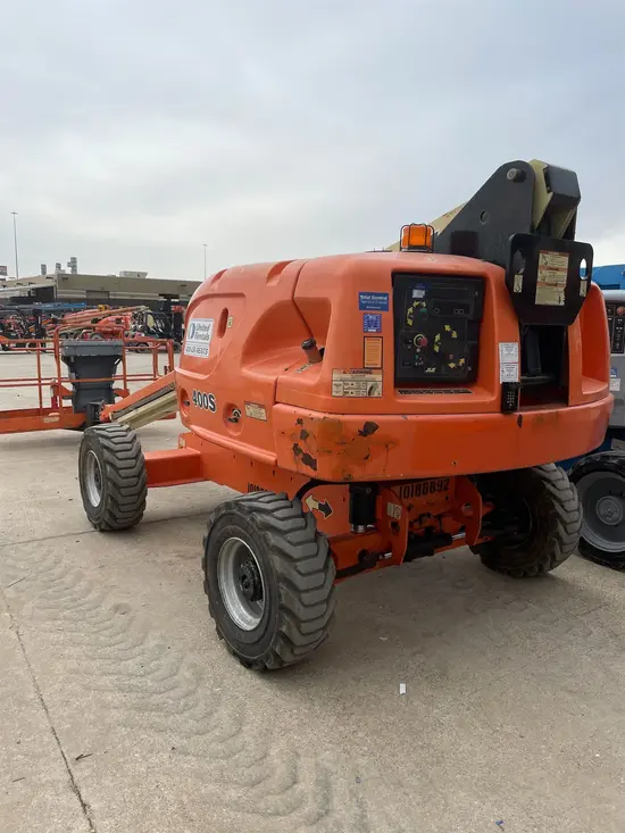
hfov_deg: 53.1
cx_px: 312
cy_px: 416
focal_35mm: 26
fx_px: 626
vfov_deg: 67.3
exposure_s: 1/2257
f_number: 1.6
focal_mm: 4.2
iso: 50
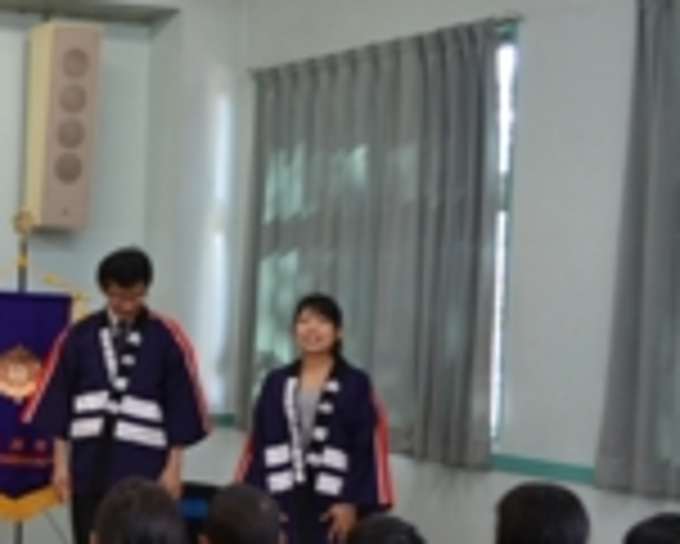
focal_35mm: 67
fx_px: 1349
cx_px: -117
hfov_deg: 25.6
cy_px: 425
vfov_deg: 22.6
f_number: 3.5
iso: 400
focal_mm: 18
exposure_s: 1/40
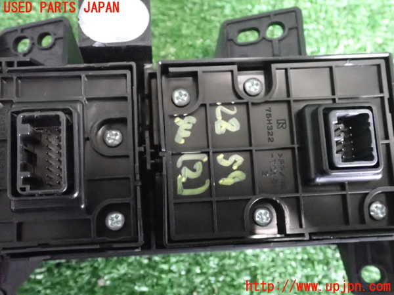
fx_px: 501
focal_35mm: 44
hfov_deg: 42.9
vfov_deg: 32.9
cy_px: 148
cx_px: 197
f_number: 2.9
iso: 6400
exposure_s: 1/80
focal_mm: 7.84
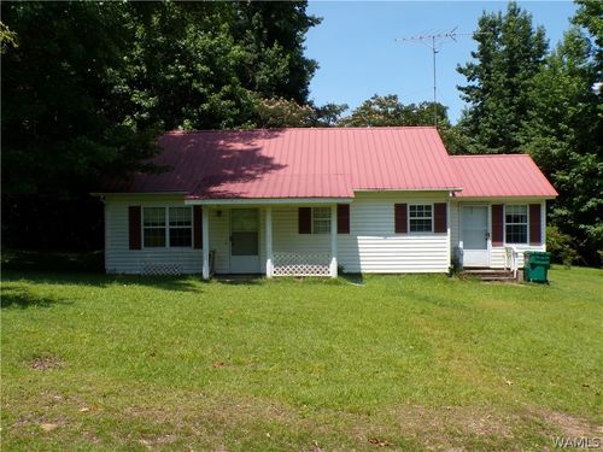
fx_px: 557
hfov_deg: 56.8
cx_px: 302
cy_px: 226
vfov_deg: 44.2
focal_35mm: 32
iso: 100
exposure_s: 1/500
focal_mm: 5.8
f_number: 4.8
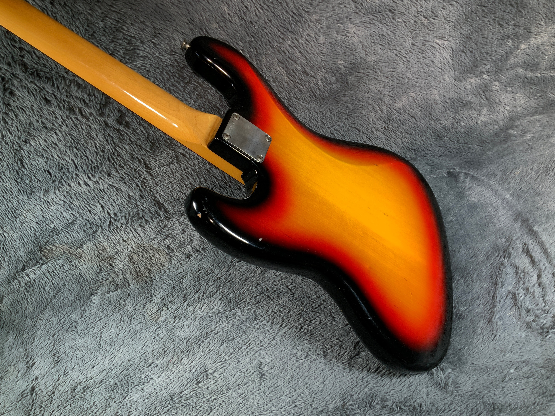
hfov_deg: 61.7
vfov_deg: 48.2
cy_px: 208
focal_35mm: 29
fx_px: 465
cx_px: 278
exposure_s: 1/104
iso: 50
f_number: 1.8
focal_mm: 3
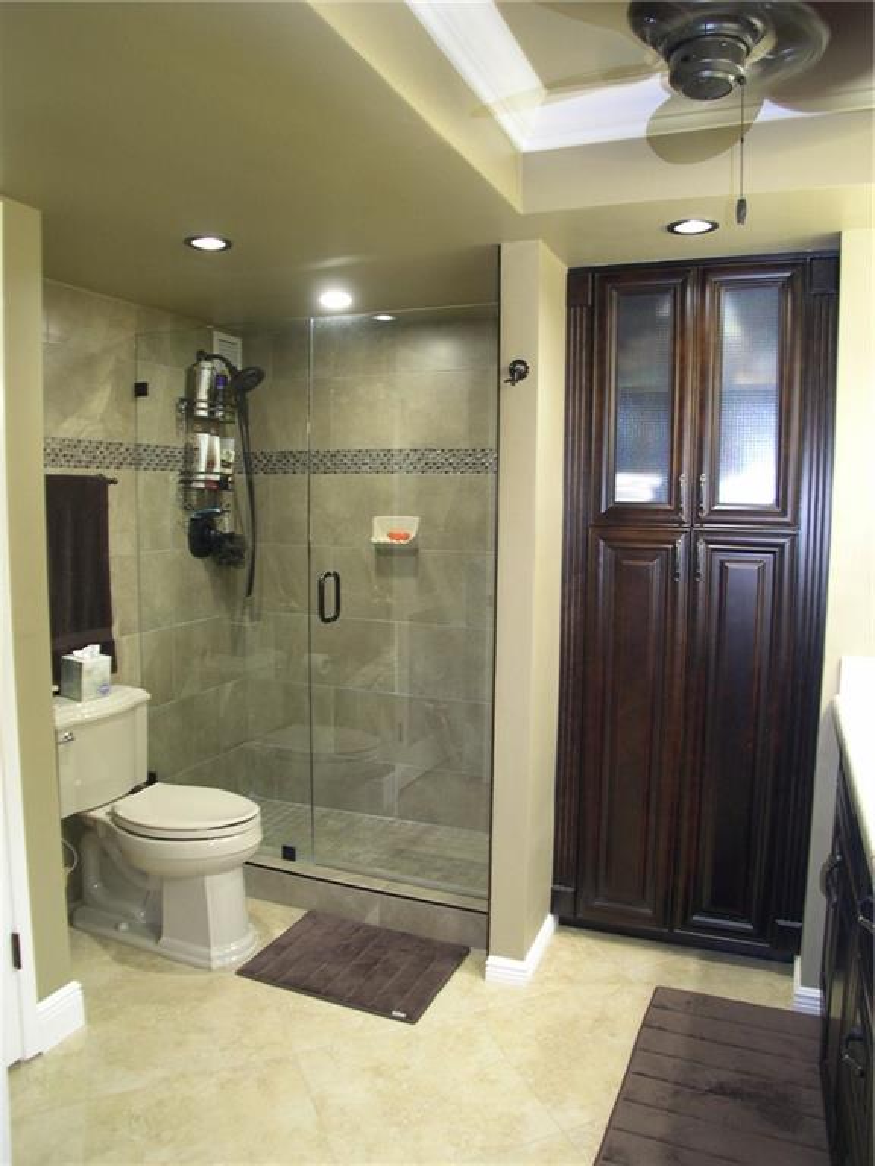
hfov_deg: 37.7
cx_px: 438
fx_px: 1281
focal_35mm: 38
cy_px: 583
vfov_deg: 49.0
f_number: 2.8
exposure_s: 1/4.6
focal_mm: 8
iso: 141
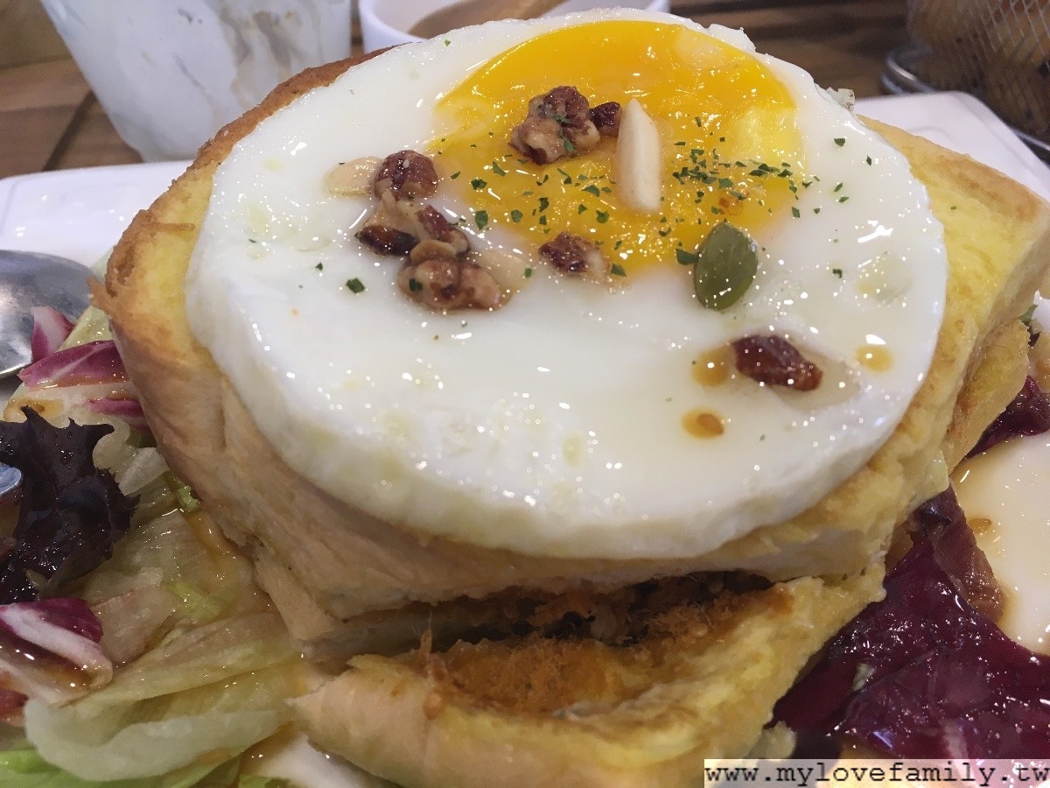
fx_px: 880
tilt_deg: -42.1
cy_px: 394
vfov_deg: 48.2
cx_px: 525
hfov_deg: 61.7
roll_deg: +4.0
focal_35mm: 29
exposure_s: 1/30
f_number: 2.2
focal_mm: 4.15
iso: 64
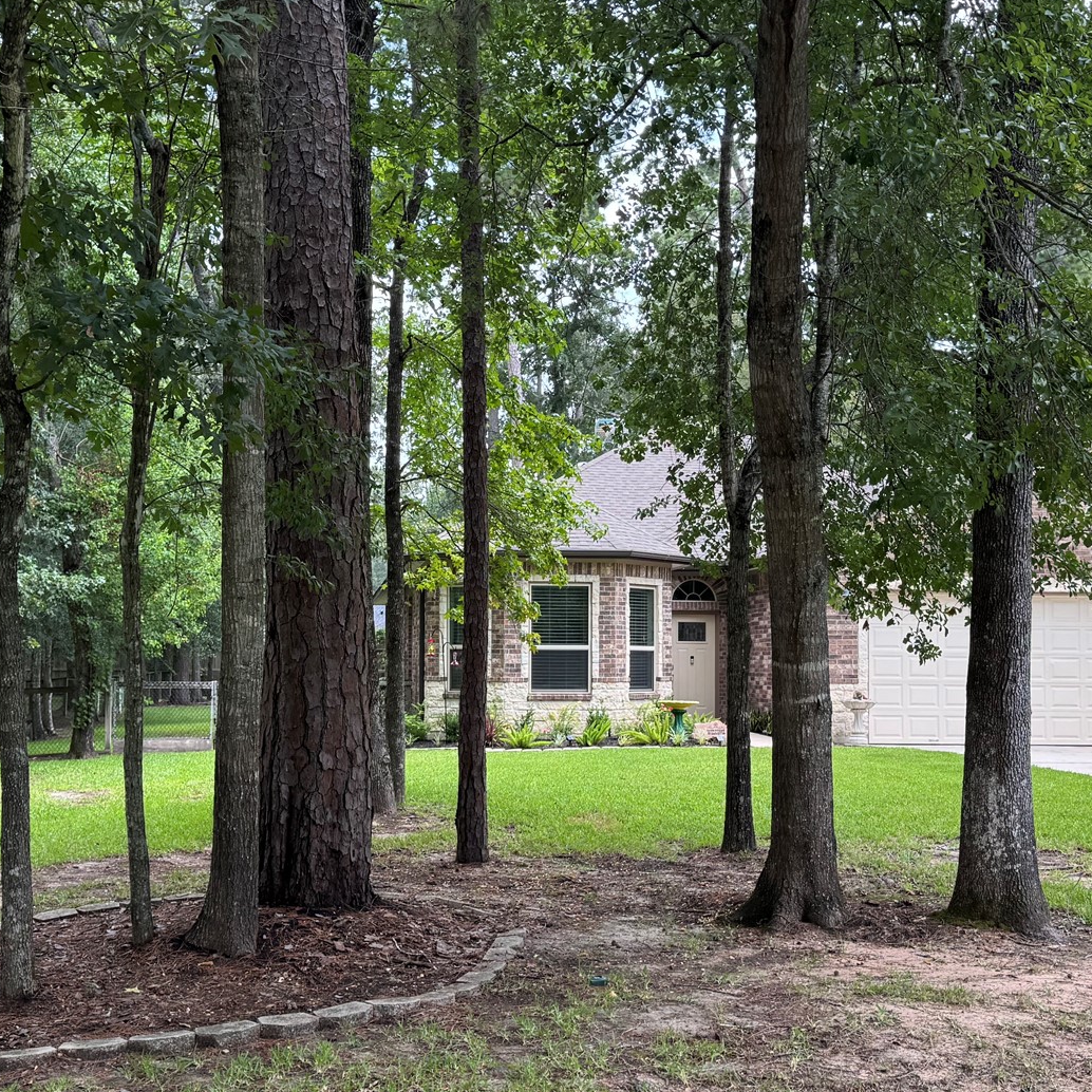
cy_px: 600
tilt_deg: +1.4
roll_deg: -0.5
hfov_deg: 40.0
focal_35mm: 42
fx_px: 1499
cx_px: 542
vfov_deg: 40.0
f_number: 1.78
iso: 80
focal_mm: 6.76
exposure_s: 1/312
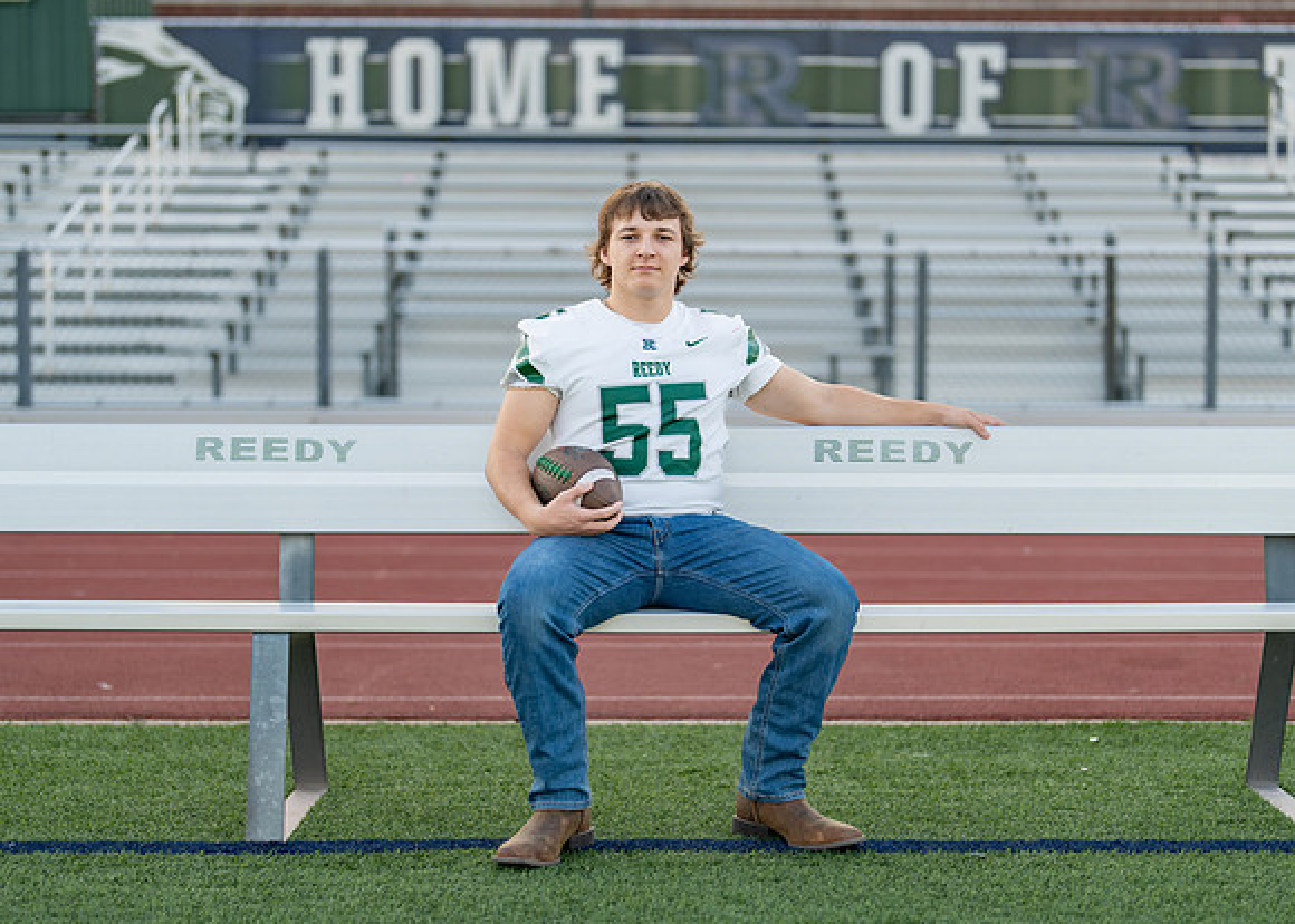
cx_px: 671
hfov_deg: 30.8
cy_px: 491
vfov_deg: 22.3
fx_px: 2349
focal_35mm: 64
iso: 100
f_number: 1.2
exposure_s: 1/800
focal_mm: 50
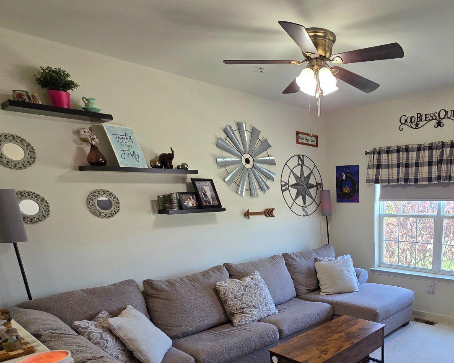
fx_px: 322
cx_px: 360
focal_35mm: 24
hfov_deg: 64.4
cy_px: 298
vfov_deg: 54.1
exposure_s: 1/120
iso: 125
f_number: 1.9
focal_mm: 2.2
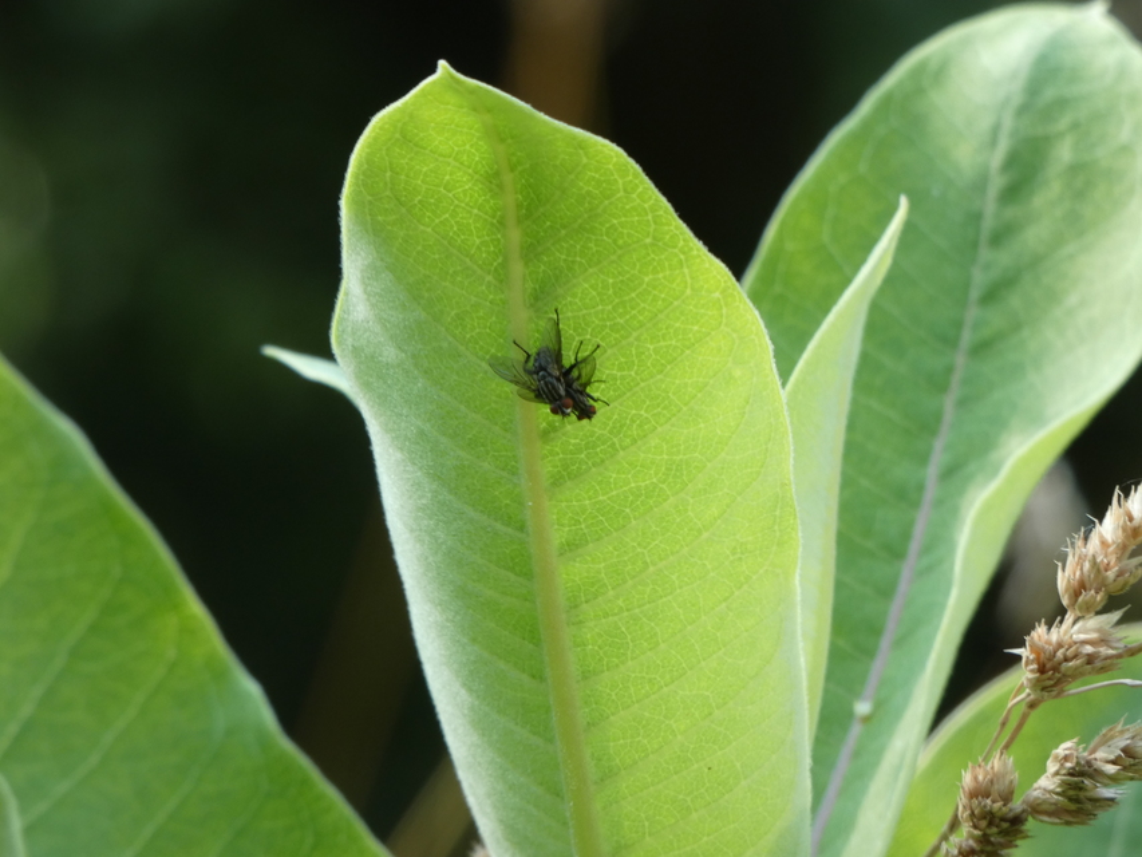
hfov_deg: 5.0
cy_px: 428
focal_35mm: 400
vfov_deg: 3.7
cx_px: 571
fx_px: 13198
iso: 125
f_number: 5.6
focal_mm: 71.7
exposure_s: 1/80
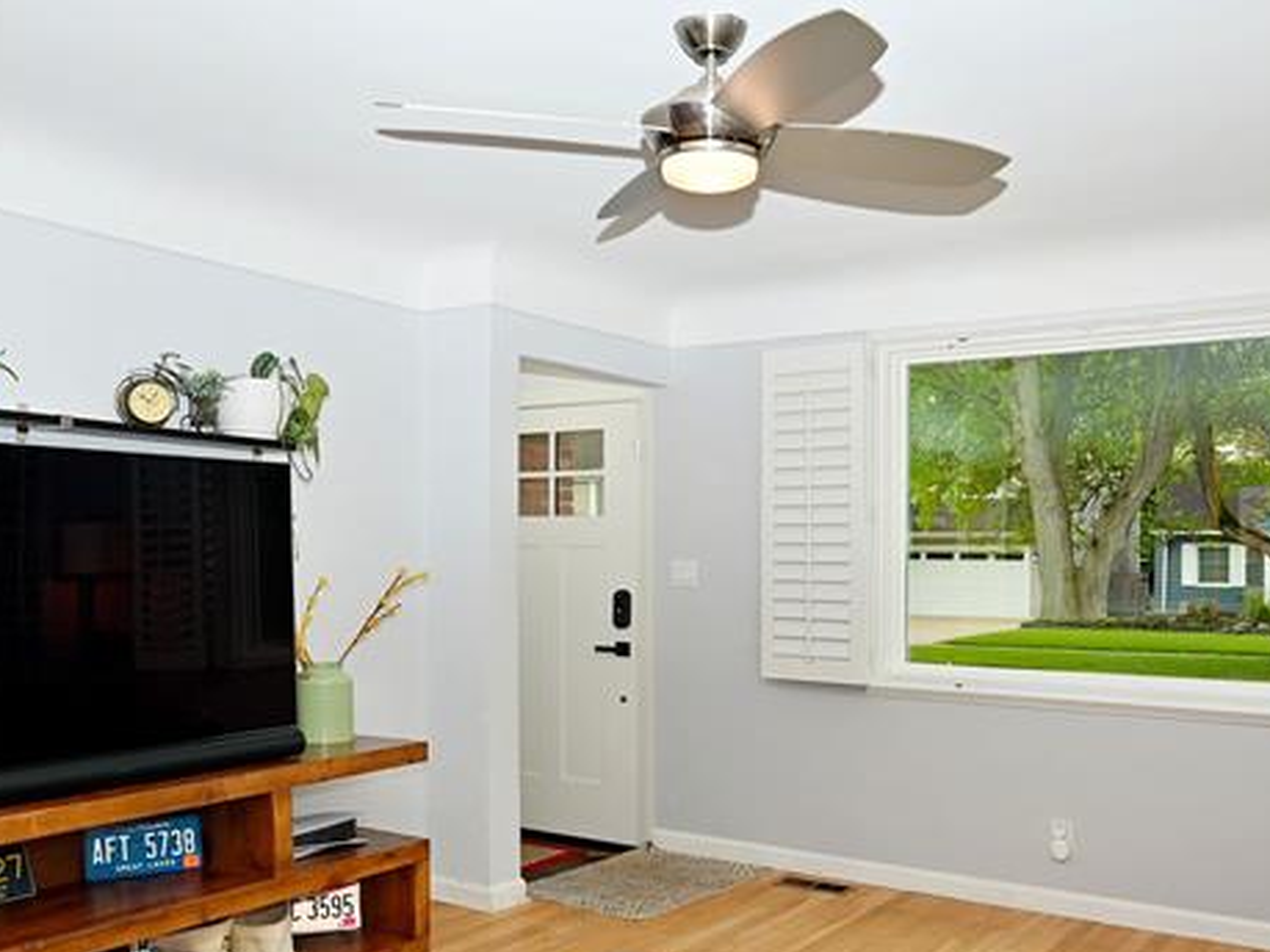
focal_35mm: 30
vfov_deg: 45.6
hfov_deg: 60.0
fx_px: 1100
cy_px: 675
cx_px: 645
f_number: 7.1
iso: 160
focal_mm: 14
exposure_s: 1/60
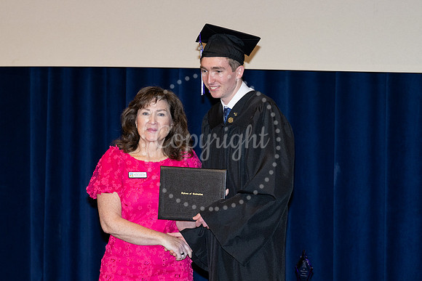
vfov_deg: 7.9
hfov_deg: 11.8
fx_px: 2040
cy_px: 170
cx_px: 246
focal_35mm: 174
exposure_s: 1/200
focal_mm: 130
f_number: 5.6
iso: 1000
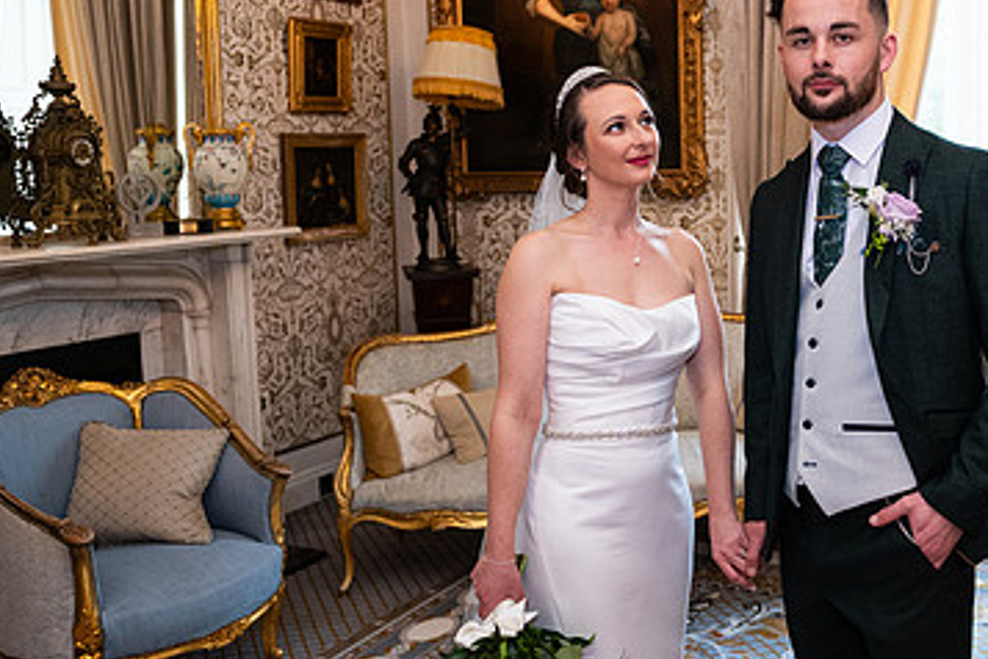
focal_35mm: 39
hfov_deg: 48.0
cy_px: 314
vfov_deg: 34.2
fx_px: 1070
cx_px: 720
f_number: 3.5
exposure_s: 1/160
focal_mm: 24
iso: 800
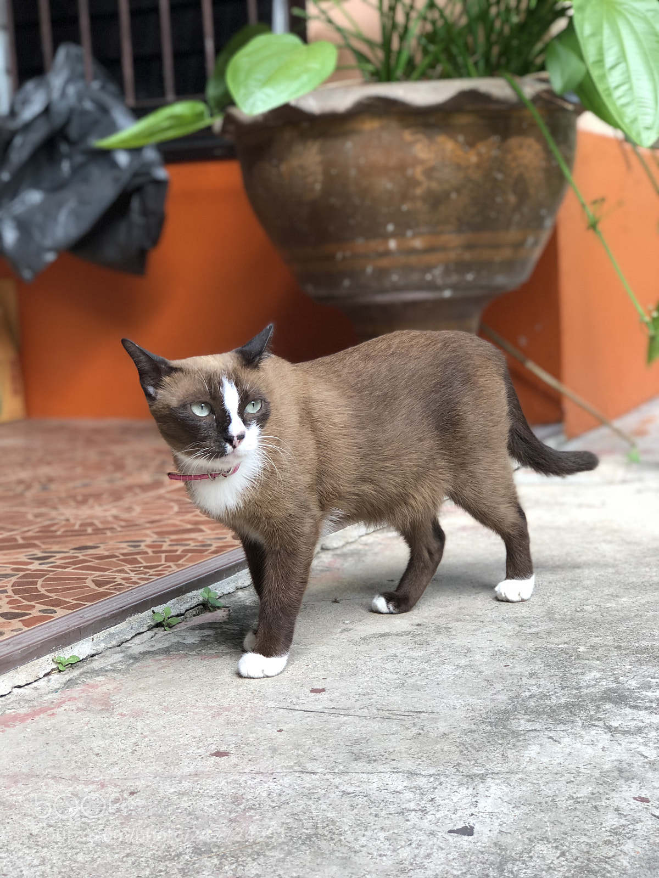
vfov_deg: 33.8
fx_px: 1447
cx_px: 330
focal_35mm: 57
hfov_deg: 25.7
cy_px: 439
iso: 64
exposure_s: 1/100
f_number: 2.8
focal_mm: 6.6
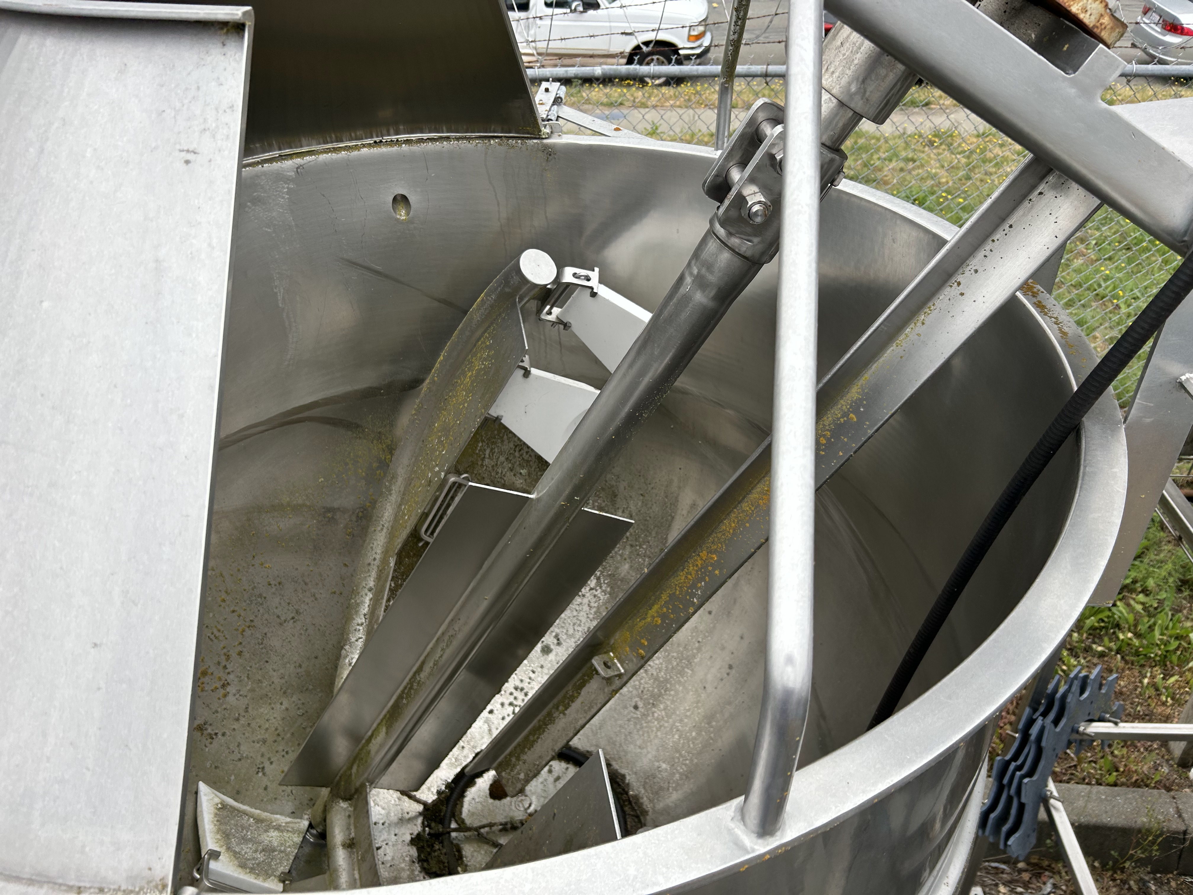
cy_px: 448
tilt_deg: -32.5
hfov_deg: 67.3
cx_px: 596
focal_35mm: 26
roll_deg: +2.7
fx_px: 896
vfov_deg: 53.1
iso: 50
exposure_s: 1/743
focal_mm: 5.7
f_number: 1.5
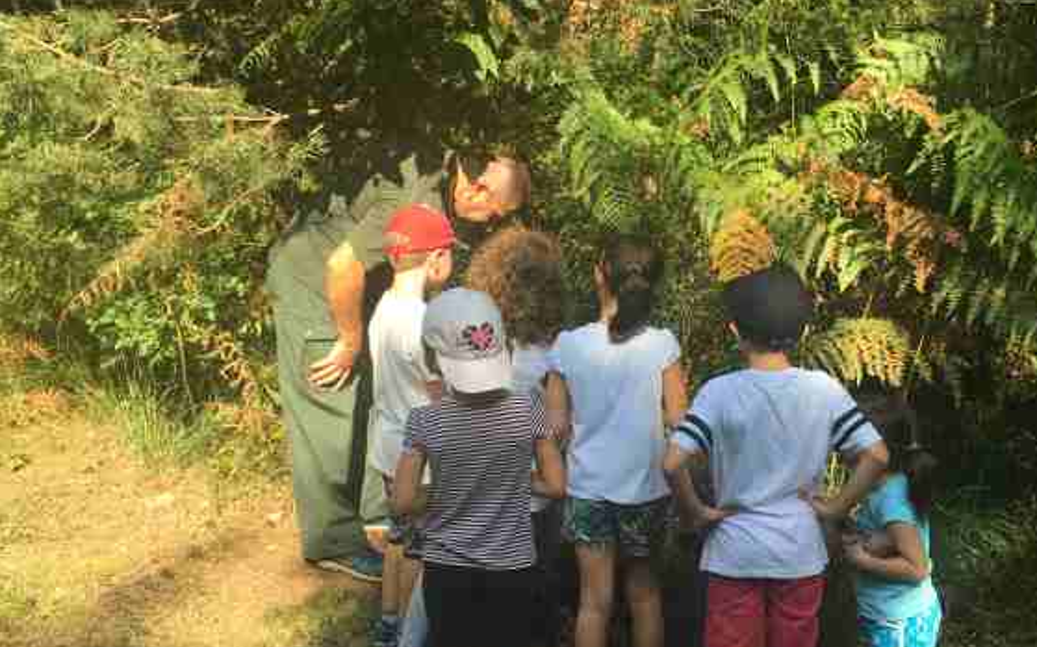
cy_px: 313
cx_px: 649
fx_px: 1243
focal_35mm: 44
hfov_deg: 44.9
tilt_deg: -6.8
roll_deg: -1.7
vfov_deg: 29.2
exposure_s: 1/400
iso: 25
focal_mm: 4.15
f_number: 2.2
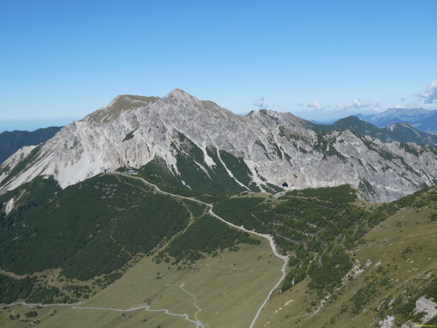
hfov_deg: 38.2
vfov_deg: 29.1
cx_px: 218
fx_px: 631
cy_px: 164
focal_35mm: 50
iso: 80
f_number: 4.1
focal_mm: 9
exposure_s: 1/800
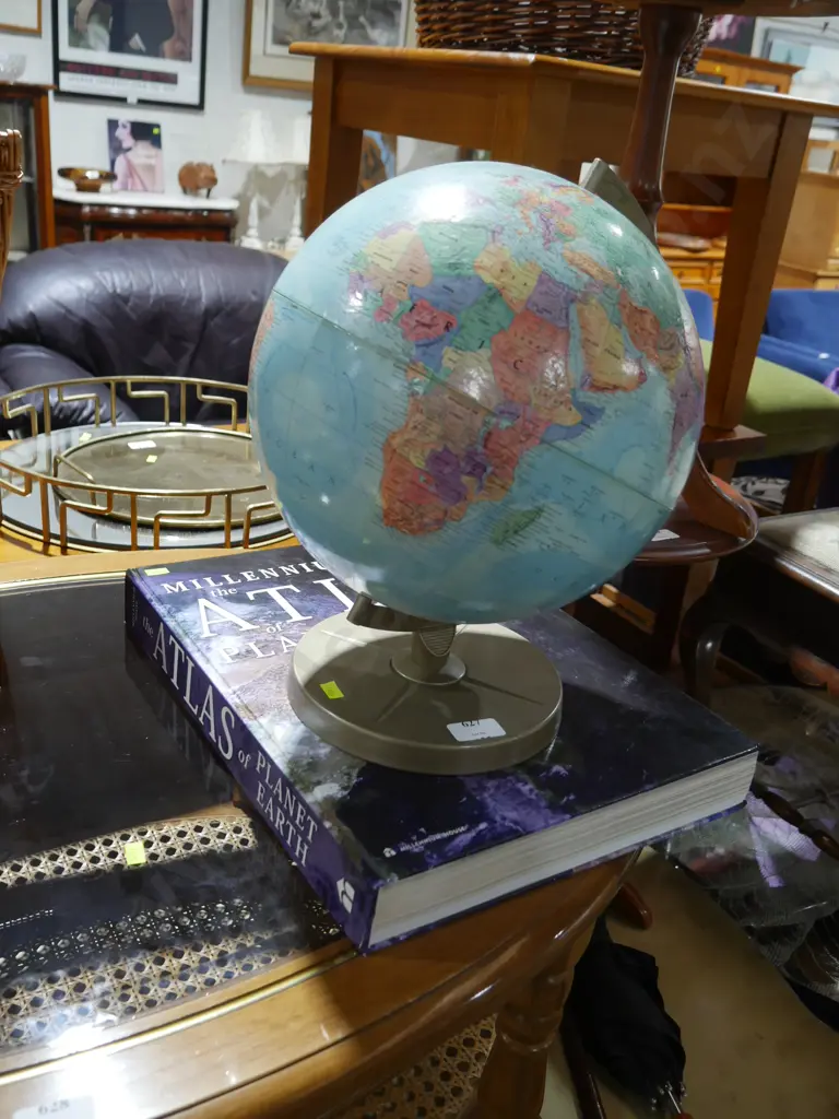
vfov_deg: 56.8
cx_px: 420
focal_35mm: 32
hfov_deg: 44.2
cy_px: 560
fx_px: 1034
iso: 640
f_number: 3.6
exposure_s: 1/60
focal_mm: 16
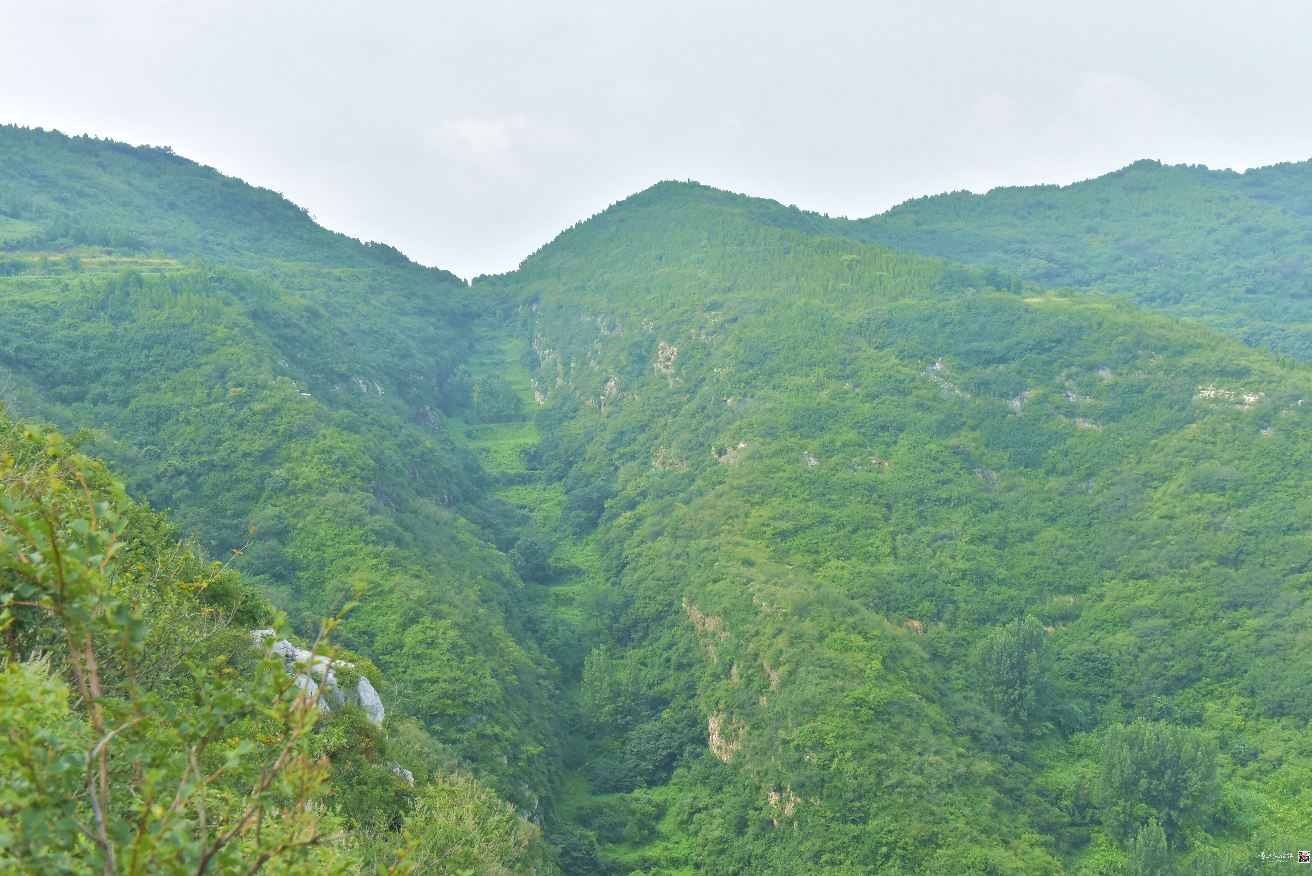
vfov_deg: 35.1
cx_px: 656
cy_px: 438
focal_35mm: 38
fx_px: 1385
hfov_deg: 50.7
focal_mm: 38
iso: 1000
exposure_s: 1/1000
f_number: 8
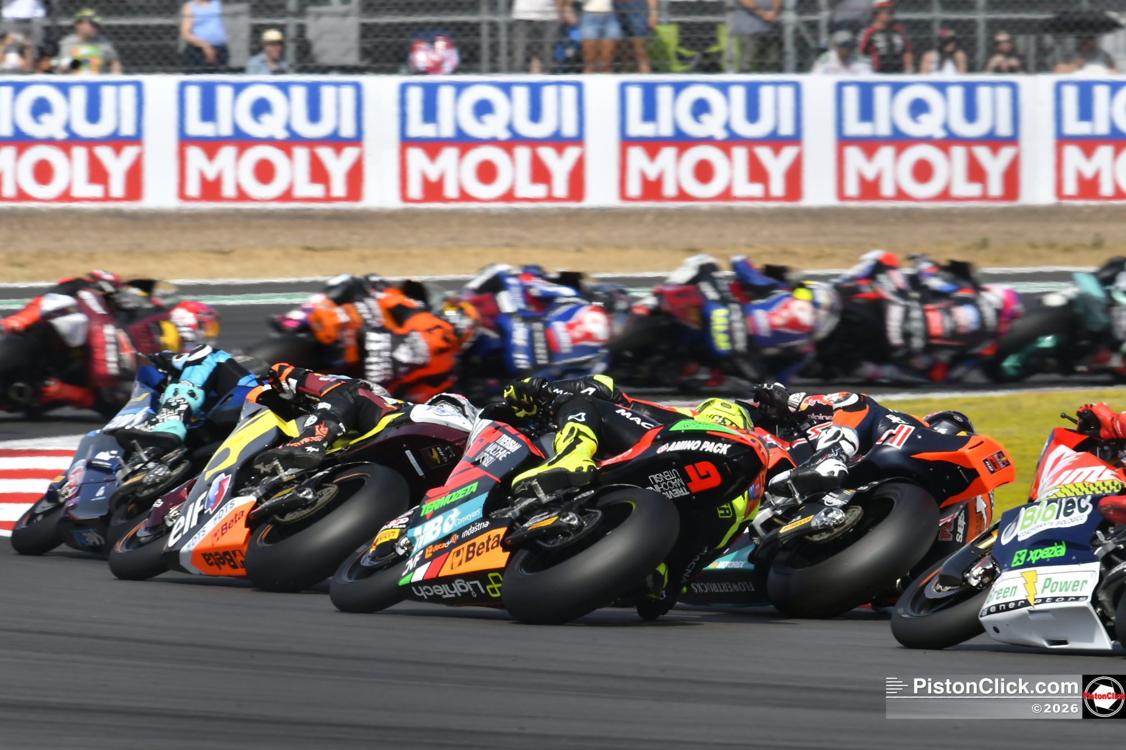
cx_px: 563
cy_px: 375
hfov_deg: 4.6
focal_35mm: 450
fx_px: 14073
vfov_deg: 3.1
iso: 110
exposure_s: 1/500
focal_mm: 300
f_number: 8
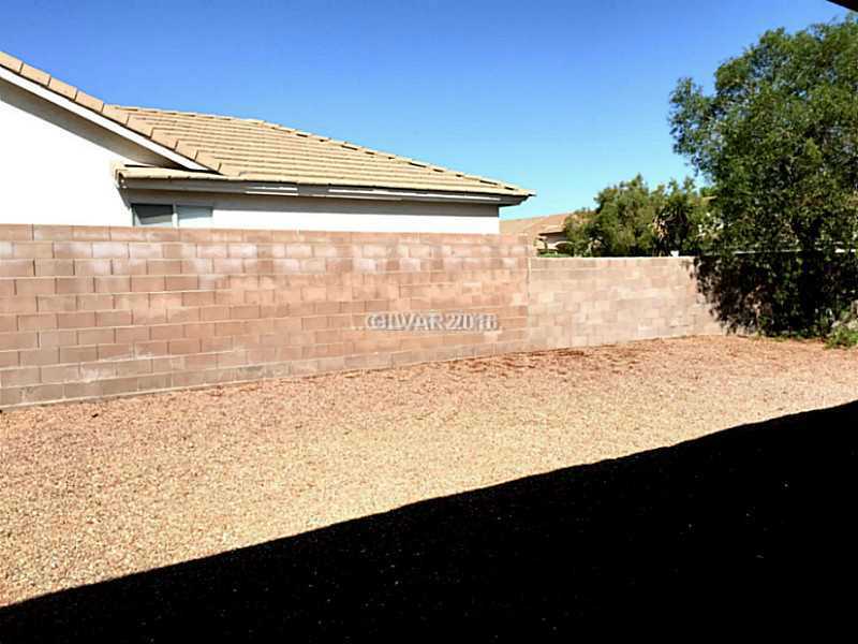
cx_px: 429
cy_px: 322
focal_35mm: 29
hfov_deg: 61.7
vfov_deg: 48.2
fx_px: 719
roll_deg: +1.2
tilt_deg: -5.4
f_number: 2.2
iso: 32
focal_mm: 4.15
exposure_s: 1/2475
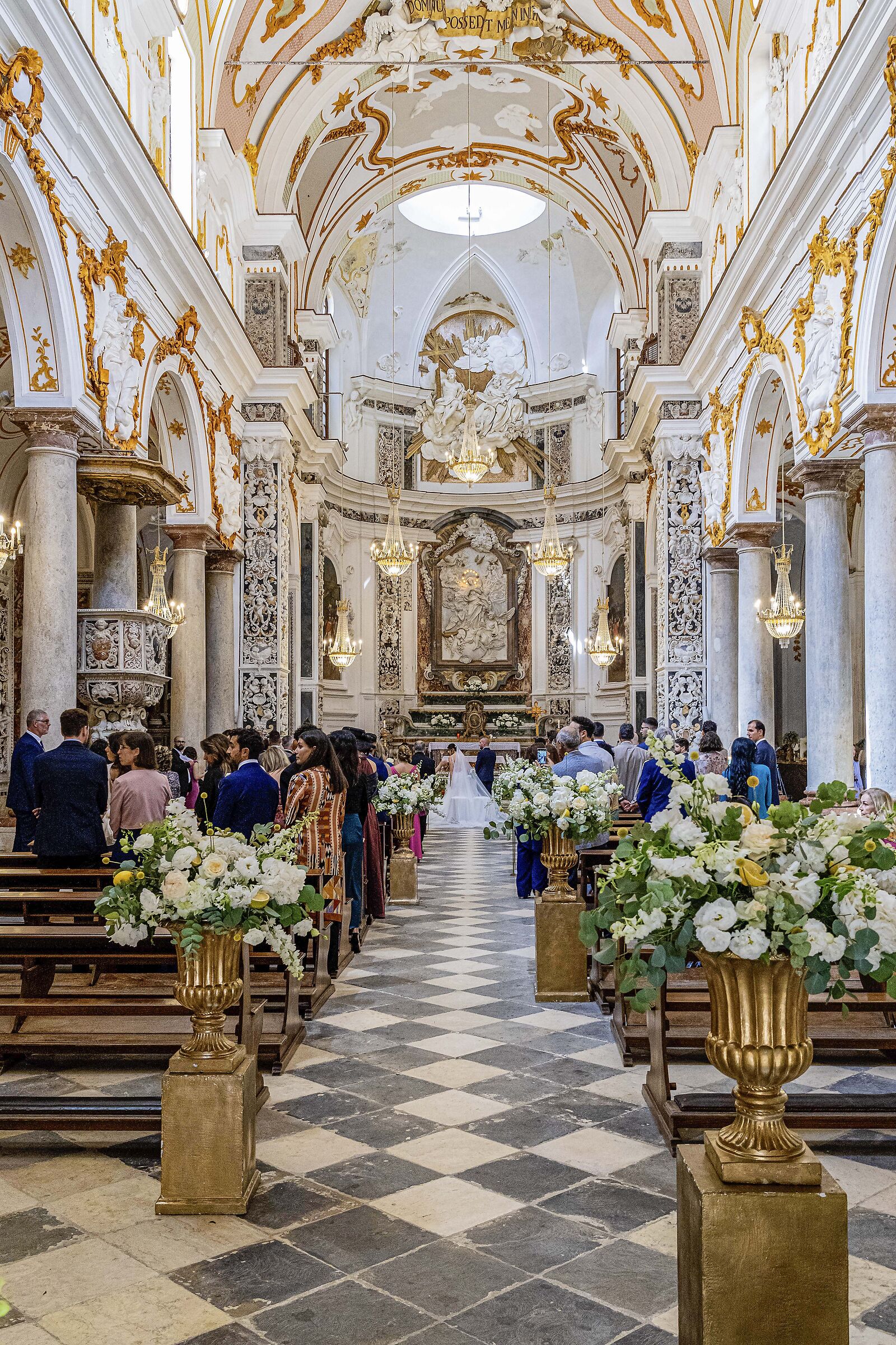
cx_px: 448
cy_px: 672
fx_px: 1083
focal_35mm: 29
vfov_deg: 63.7
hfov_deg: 45.0
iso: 6400
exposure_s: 1/60
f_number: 10
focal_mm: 29
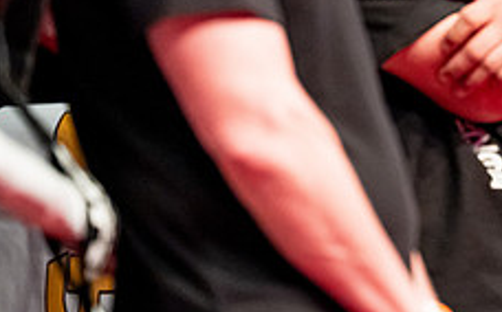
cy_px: 78
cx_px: 630
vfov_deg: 3.4
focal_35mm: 389
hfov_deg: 5.4
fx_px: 5317
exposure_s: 1/1000
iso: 4000
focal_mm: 150
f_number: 2.8
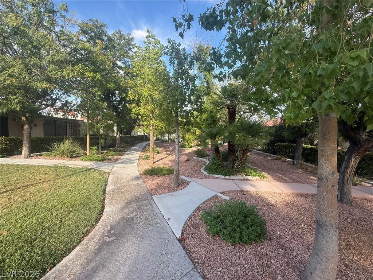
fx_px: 151
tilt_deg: -0.8
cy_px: 140
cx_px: 186
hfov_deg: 102.1
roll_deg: +0.3
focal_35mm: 14
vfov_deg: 85.7
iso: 50
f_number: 2.2
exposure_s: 1/329
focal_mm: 2.22
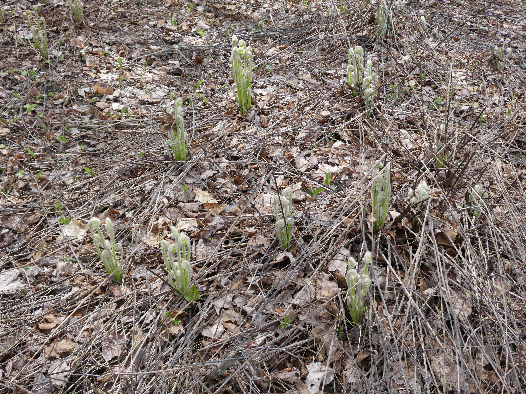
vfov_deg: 36.0
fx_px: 608
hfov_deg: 46.8
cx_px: 263
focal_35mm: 40
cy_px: 197
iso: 80
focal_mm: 7.2
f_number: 3.8
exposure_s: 1/200
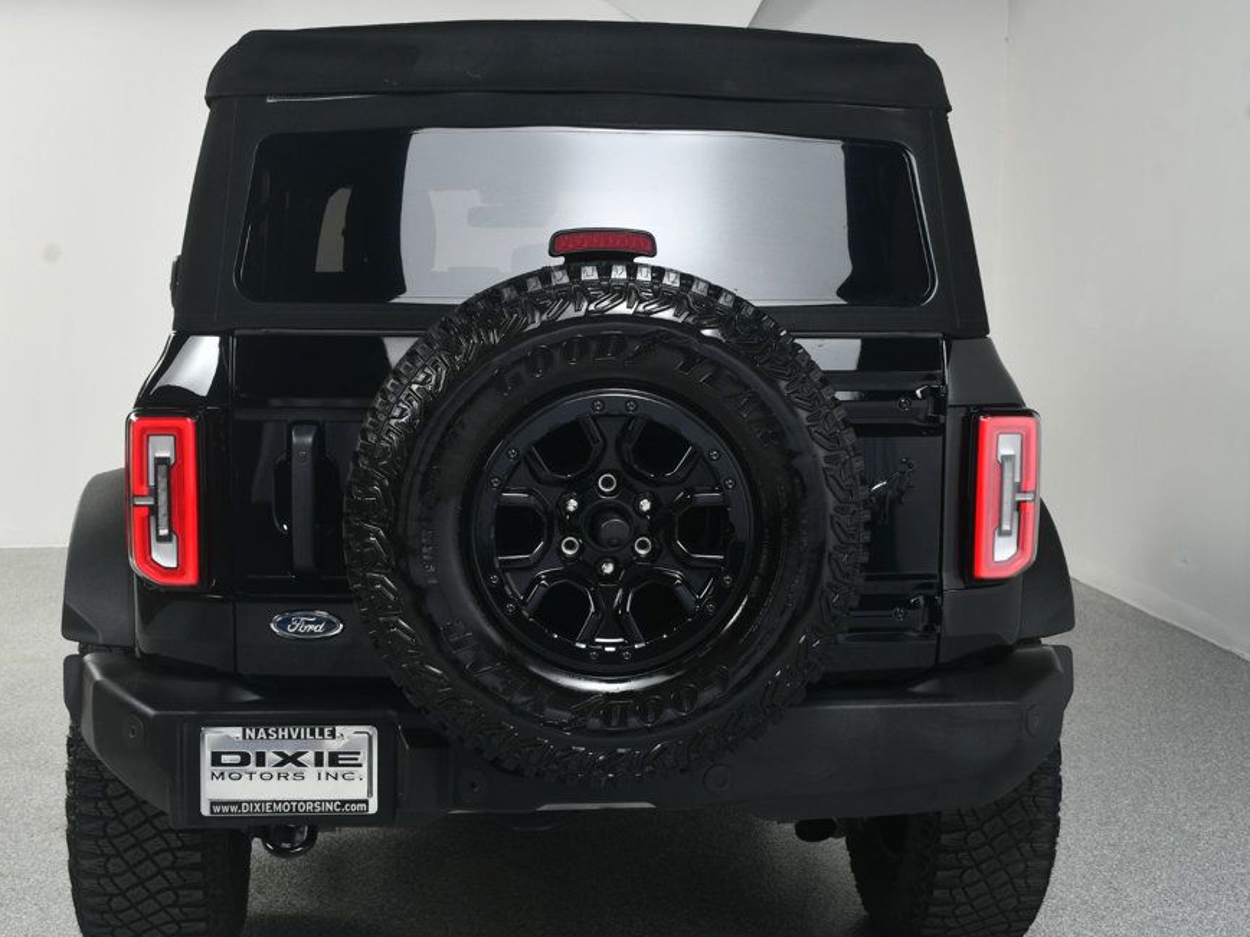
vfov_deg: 28.6
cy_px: 478
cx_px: 566
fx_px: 1842
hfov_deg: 37.5
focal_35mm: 51
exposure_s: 1/160
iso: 100
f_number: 10
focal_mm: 30
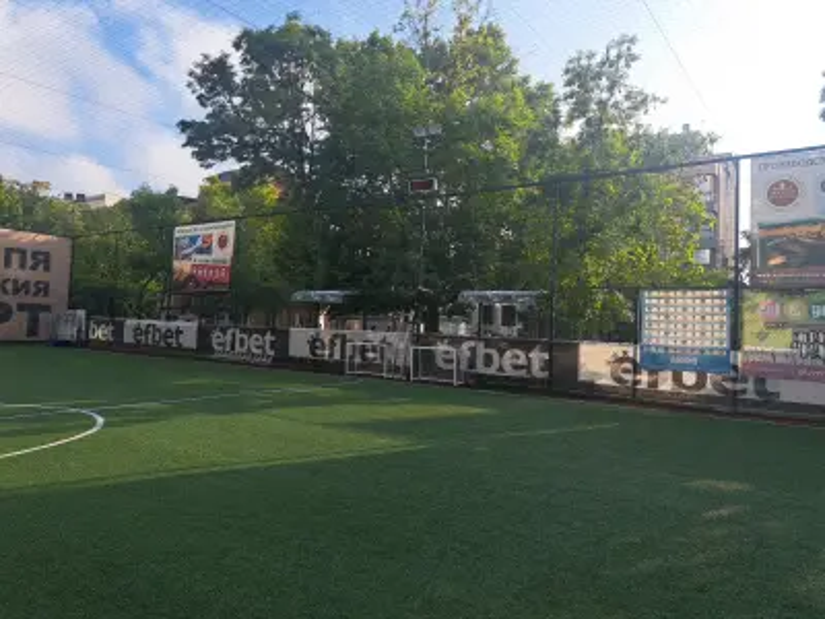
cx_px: 412
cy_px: 310
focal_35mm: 24
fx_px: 572
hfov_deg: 71.6
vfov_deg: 56.8
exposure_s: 1/698
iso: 50
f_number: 1.8
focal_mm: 5.23
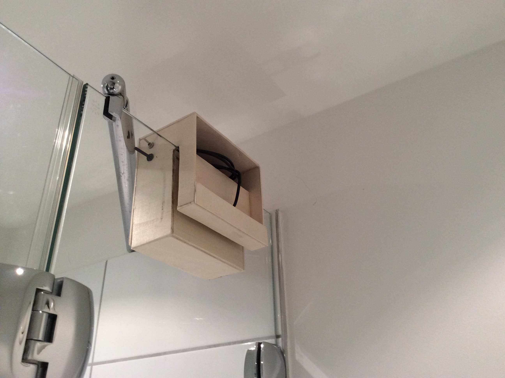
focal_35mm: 33
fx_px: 481
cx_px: 252
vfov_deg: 42.8
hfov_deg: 55.4
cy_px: 189
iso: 80
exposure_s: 1/24
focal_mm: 3.3
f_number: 2.4
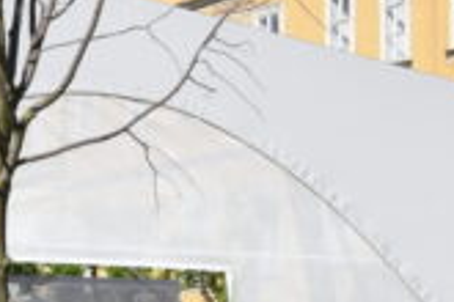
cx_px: -127
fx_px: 2989
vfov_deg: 5.8
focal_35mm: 237
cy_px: 170
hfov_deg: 8.6
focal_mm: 34
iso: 160
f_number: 5
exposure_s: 1/1250
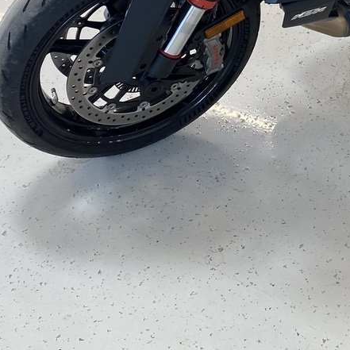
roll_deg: -0.8
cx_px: 316
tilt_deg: -26.9
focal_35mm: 75
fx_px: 858
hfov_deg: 22.5
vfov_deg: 21.4
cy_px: -71
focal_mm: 4.25
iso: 80
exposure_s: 1/100
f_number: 1.8
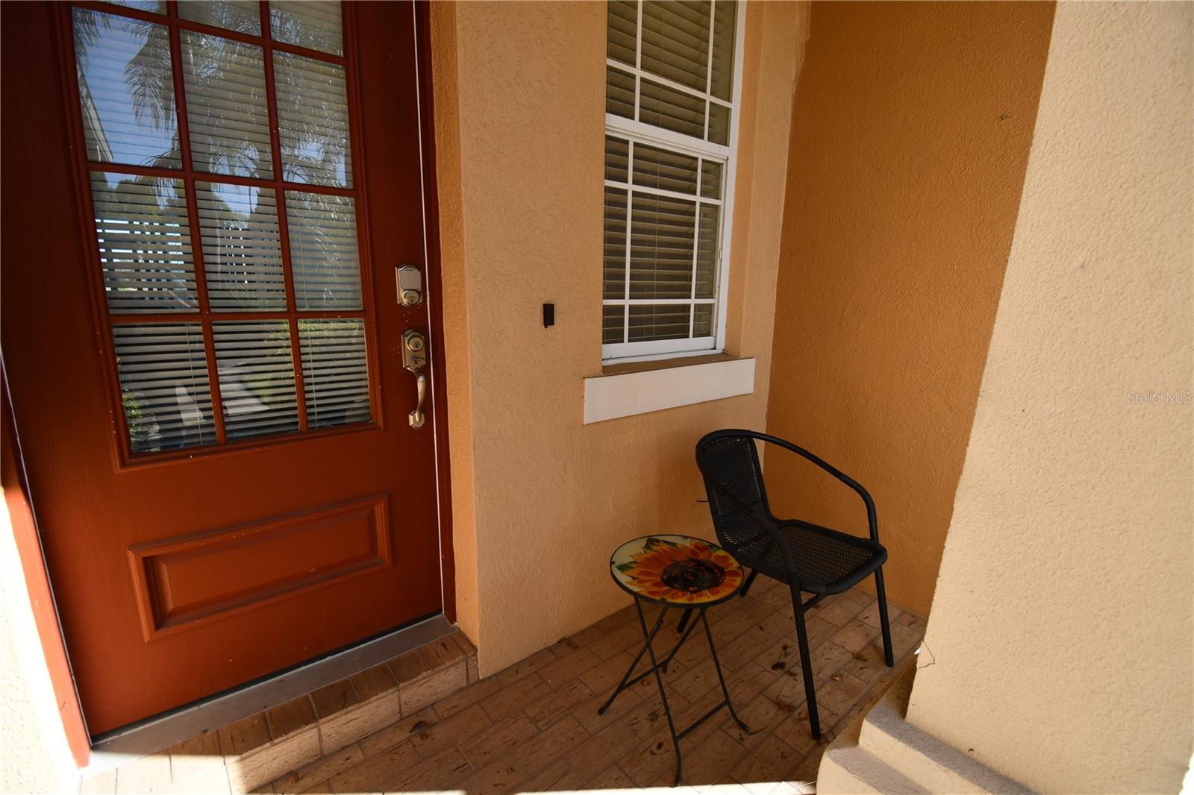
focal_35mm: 15
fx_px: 497
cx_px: 597
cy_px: 398
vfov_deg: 77.3
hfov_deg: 100.4
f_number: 5.6
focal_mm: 10
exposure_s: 1/250
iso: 250
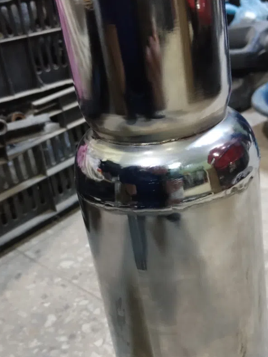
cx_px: 134
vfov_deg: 42.1
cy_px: 183
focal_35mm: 45
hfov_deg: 32.2
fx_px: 464
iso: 2267
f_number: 1.8
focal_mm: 4.75
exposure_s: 1/16.7
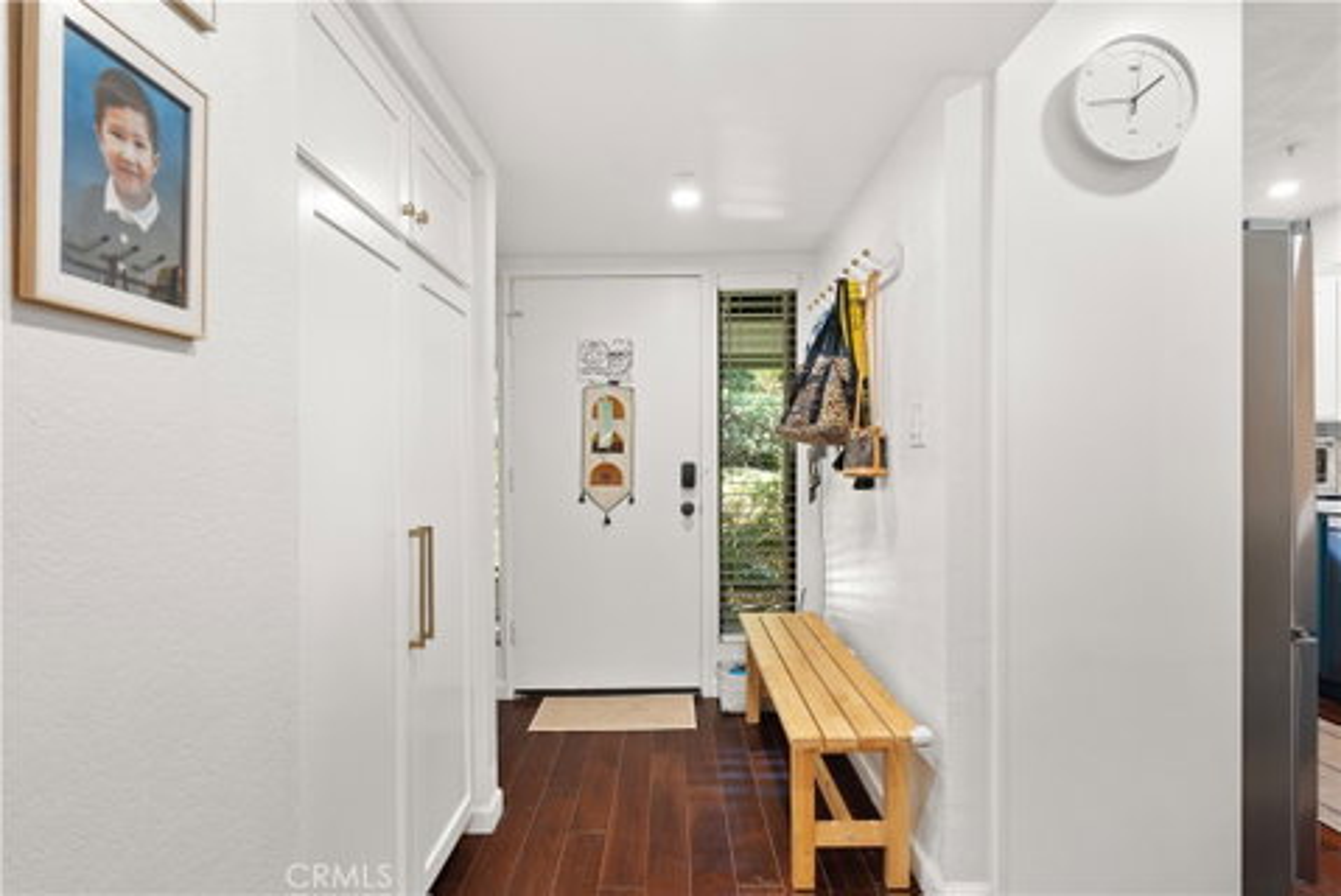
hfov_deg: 83.9
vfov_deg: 62.0
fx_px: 745
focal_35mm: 20
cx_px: 670
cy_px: 448
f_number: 9
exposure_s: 2
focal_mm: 20
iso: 250
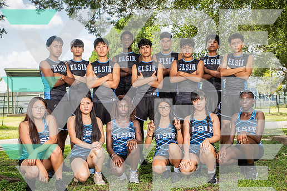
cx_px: 144
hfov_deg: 43.6
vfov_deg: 29.8
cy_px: 106
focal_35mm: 45
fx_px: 359
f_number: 6.3
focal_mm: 40
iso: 250
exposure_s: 1/400
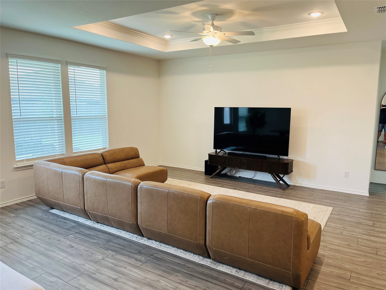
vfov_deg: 53.1
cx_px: 193
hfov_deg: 67.3
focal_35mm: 26
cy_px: 145
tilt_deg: -8.8
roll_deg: -0.6
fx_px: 290
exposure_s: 1/120
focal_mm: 5.1
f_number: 1.6
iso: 100
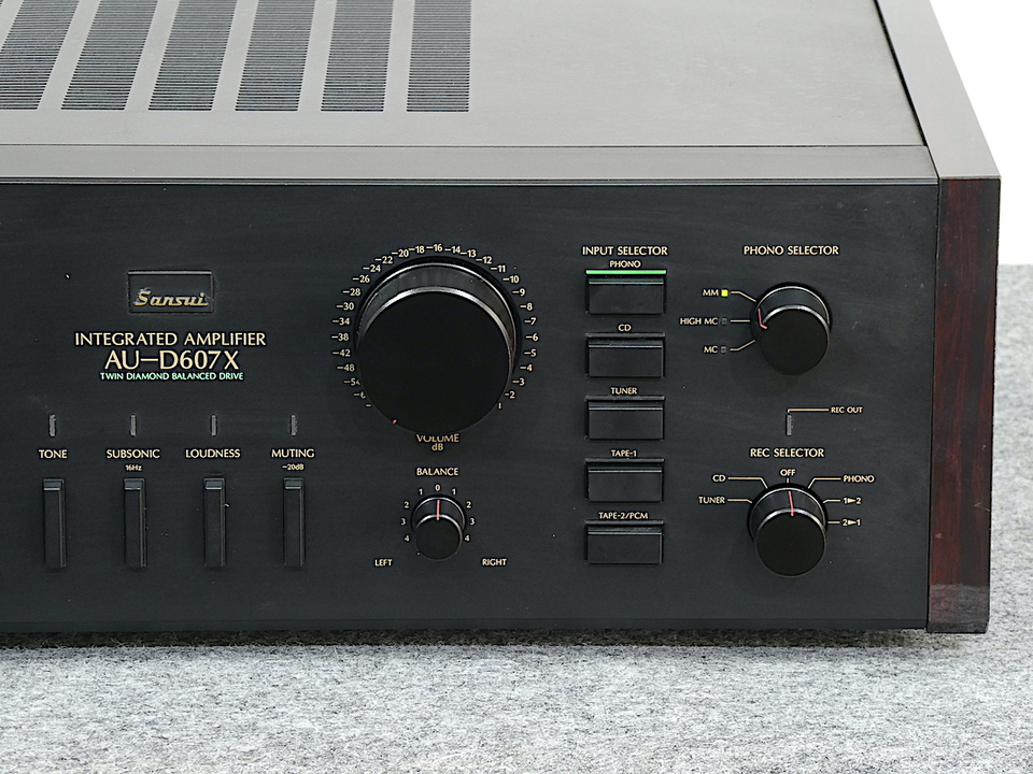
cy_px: 387
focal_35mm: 151
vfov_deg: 9.8
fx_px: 4506
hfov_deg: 13.1
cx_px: 516
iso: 200
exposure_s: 1/4
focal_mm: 27.1
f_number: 5.4
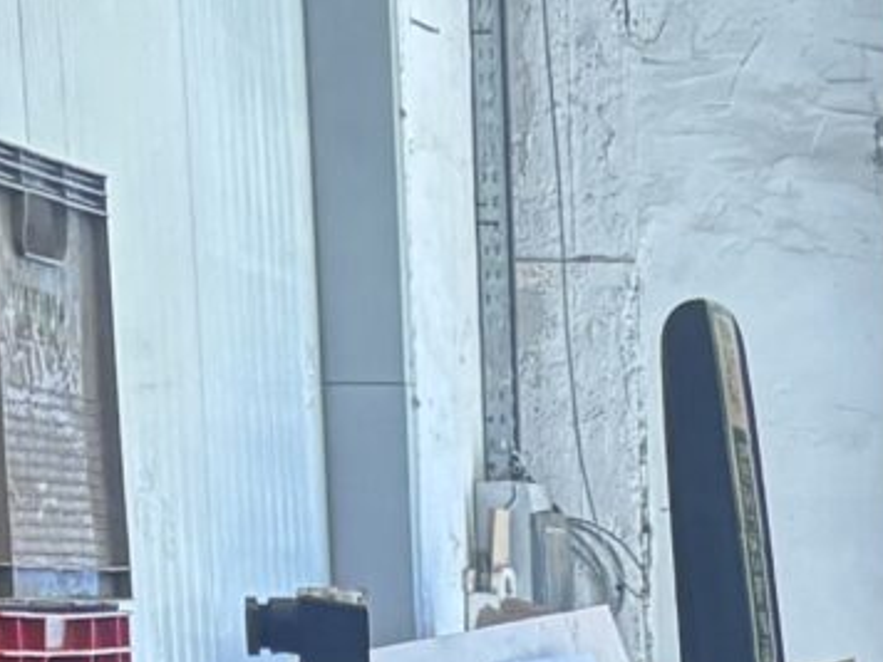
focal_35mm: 187
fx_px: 4770
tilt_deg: -17.0
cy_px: 2120
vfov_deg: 7.0
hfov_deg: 10.3
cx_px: 1191
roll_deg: +0.6
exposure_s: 1/100
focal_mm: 5.96
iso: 125
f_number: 1.6
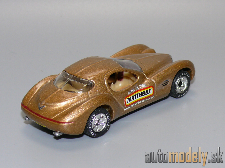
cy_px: 84
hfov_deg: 17.0
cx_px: 112
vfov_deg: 12.8
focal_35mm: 116
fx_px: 754
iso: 100
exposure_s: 1/30
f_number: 4
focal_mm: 14.3
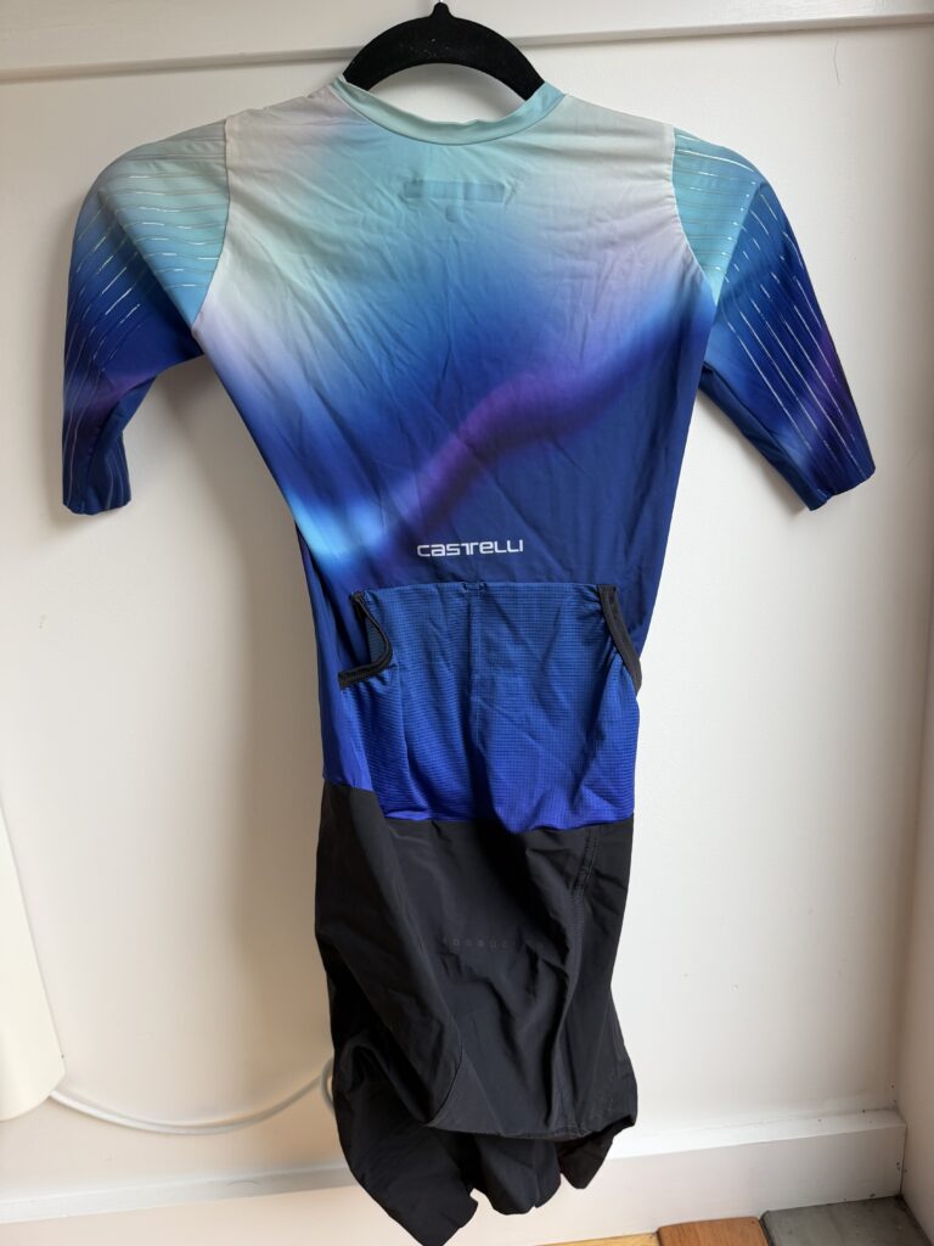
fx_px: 863
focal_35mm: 24
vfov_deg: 71.6
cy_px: 623
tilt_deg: -14.7
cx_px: 467
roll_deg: +4.7
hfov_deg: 56.8
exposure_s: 1/121
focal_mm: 6.76
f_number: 1.78
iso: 125
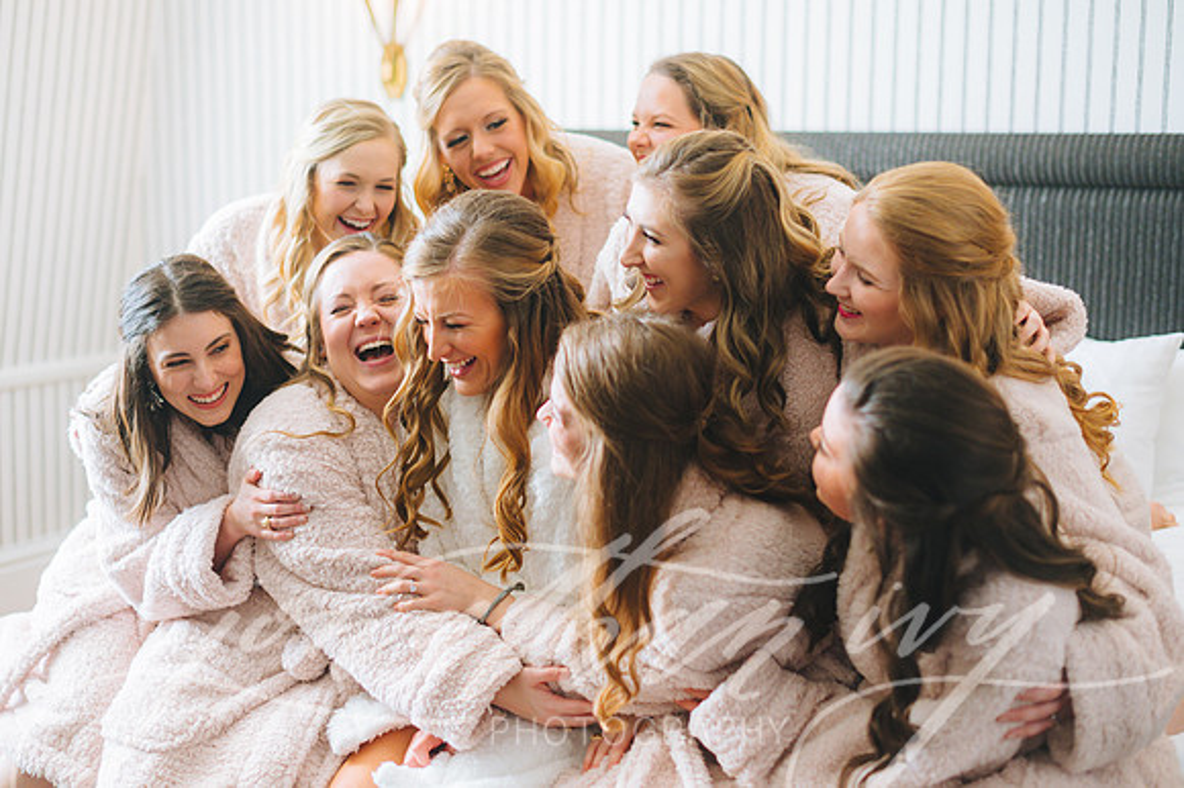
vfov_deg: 25.2
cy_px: 419
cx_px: 552
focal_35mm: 54
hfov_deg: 37.1
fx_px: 1764
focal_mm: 50
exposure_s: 1/400
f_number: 2
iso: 800
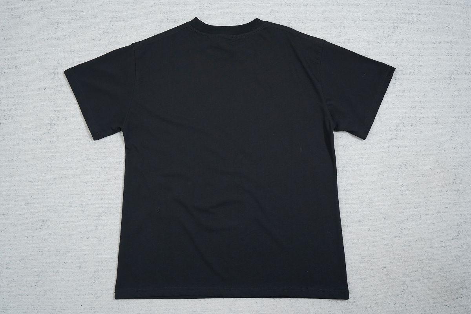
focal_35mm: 35
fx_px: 458
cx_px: 236
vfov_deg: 37.9
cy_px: 157
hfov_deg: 54.4
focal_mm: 35
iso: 1600
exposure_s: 1/100
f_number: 10
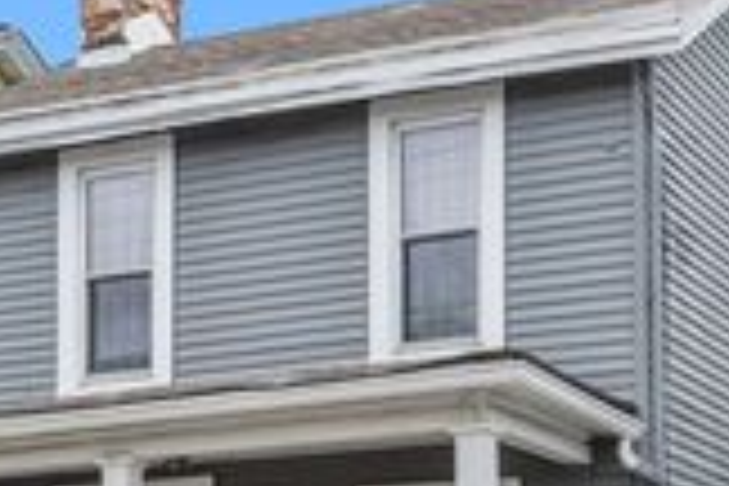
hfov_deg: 20.0
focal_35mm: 102
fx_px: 2065
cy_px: 407
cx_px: 284
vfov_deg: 13.3
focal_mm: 33
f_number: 8
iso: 400
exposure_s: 1/400
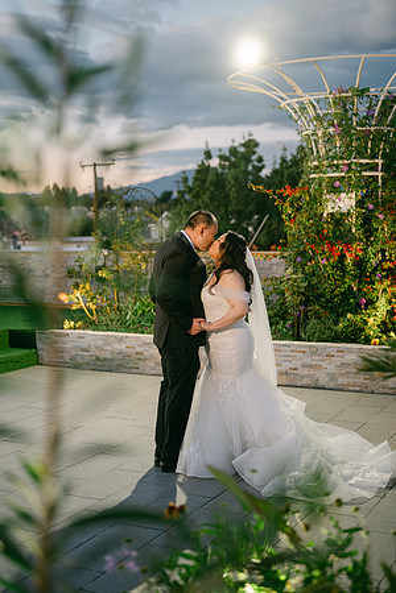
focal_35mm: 50
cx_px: 198
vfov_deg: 39.6
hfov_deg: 27.0
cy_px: 296
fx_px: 825
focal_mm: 50
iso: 400
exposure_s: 1/80
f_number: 1.8
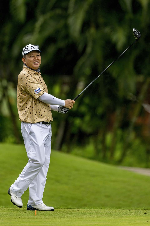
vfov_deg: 5.2
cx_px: 75
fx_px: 2500
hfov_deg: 3.4
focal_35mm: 400
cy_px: 113
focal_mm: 400
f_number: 2.8
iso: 2200
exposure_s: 1/6400
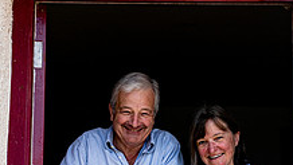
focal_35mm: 104
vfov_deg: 11.6
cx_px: 153
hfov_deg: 20.5
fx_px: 809
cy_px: 123
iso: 250
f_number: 5
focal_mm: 35
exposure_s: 1/320
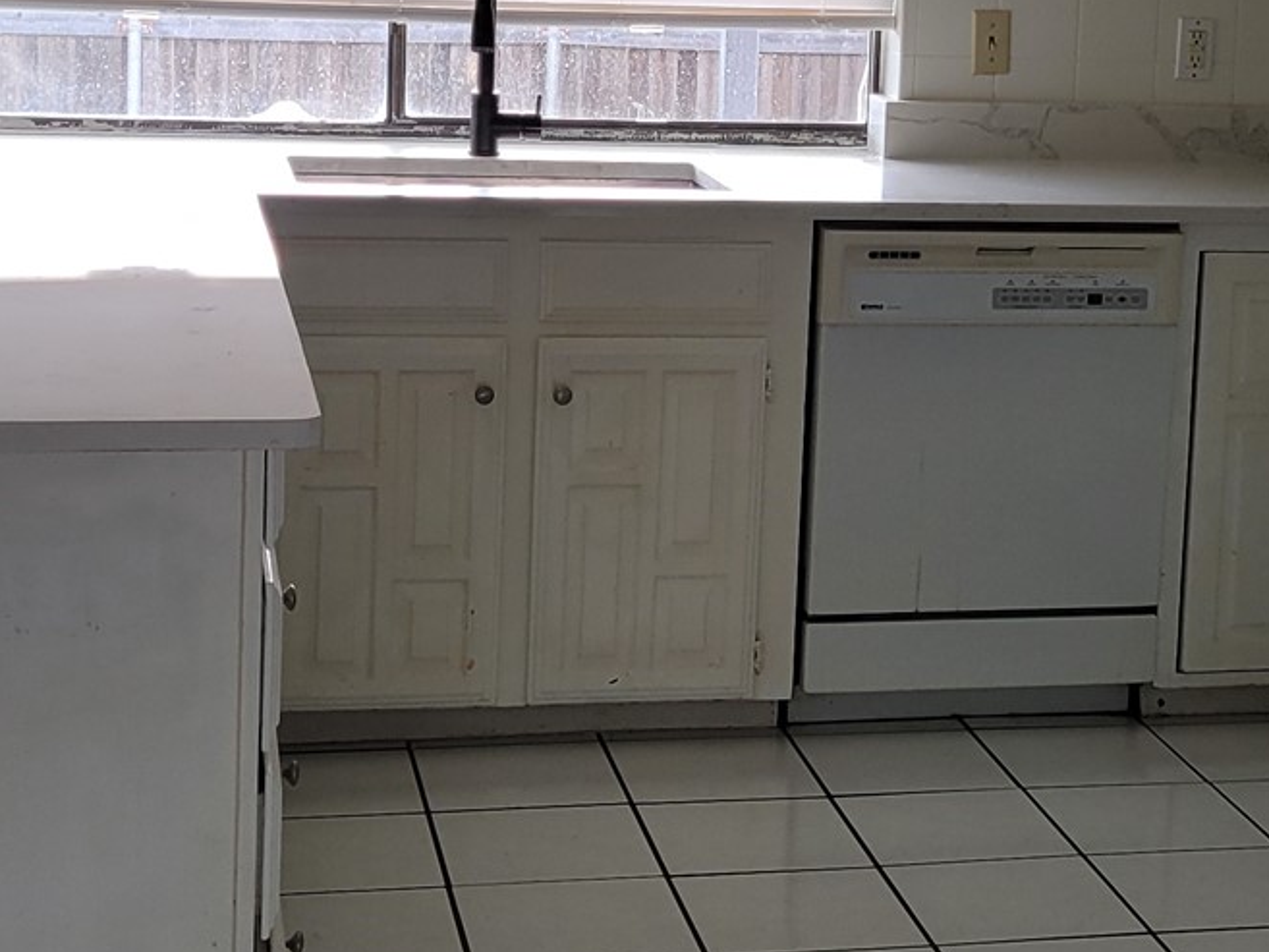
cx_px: 848
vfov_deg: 18.1
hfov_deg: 24.0
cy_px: 266
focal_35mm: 81
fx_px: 2970
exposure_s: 1/120
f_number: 1.8
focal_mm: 5.4
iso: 64
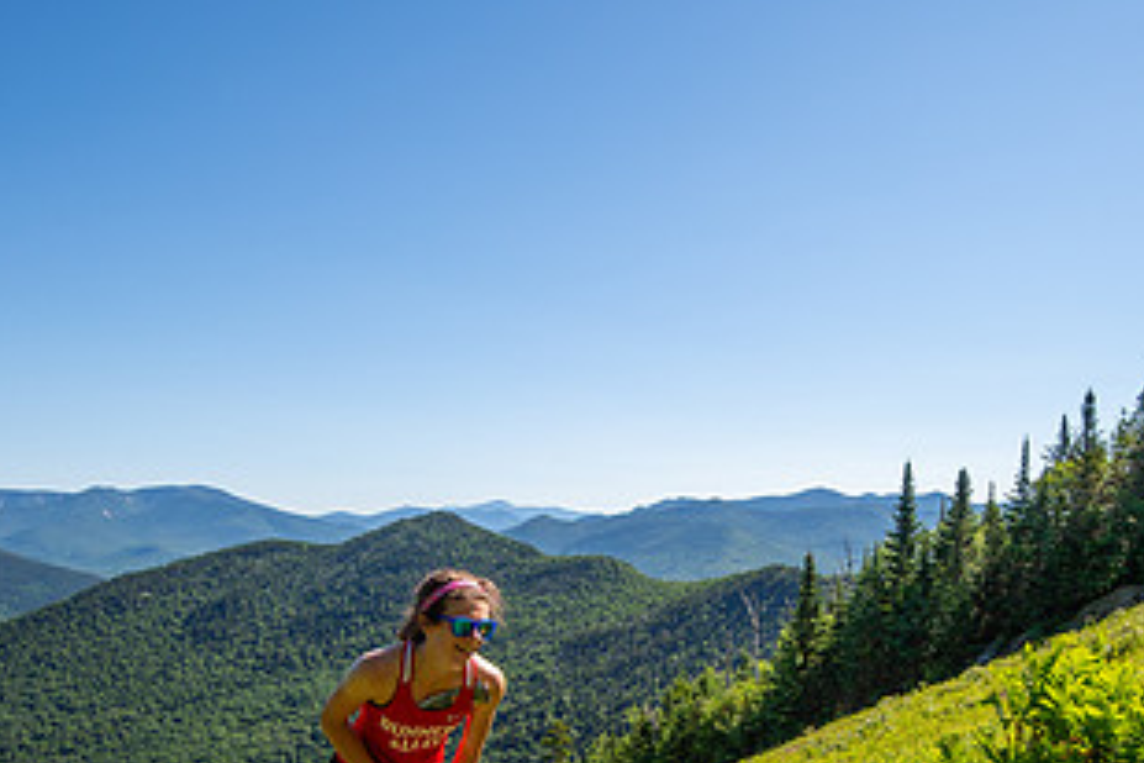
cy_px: 674
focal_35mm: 30
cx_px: 700
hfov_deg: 61.3
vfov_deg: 40.6
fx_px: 953
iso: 100
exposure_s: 1/640
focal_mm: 16
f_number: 5
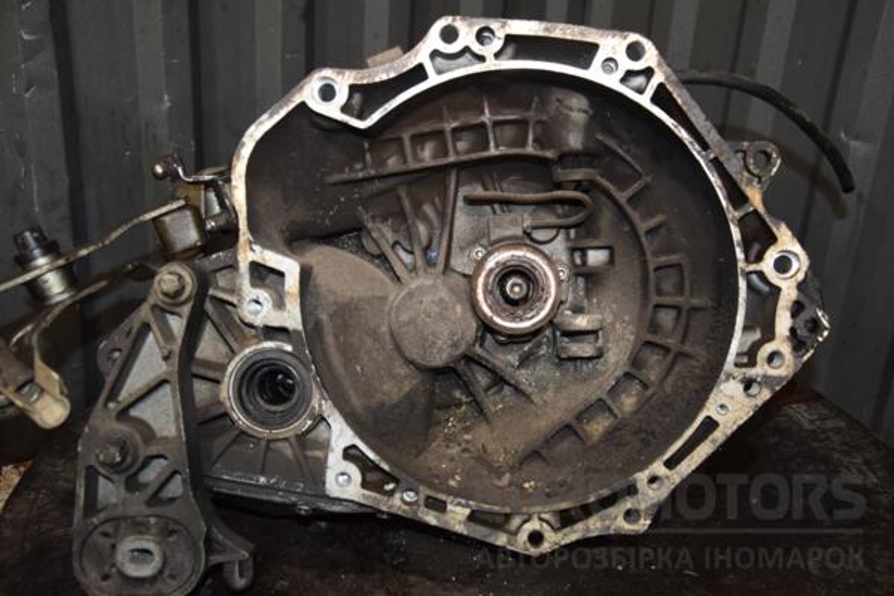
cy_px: 298
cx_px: 447
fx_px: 1192
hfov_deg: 41.1
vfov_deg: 28.1
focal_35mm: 48
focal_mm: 32
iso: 800
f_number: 5
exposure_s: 1/60
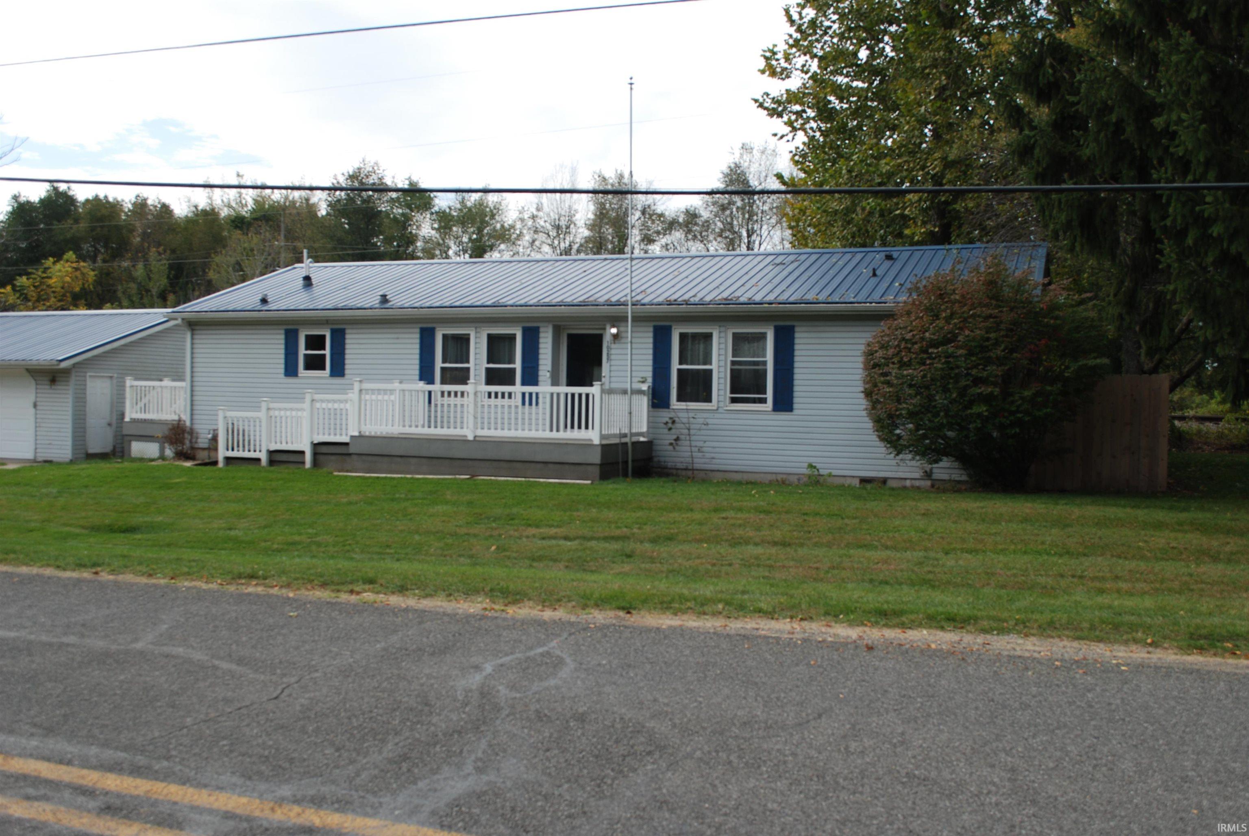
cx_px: 624
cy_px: 418
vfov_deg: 40.1
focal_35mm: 33
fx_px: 1146
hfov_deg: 57.2
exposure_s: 1/200
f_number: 7.1
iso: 100
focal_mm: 22
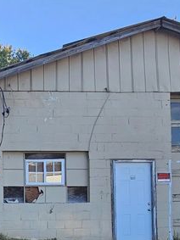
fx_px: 326
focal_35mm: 47
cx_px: -12
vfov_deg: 39.1
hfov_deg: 28.4
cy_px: 187
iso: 50
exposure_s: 1/563
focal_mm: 2.2
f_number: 2.2
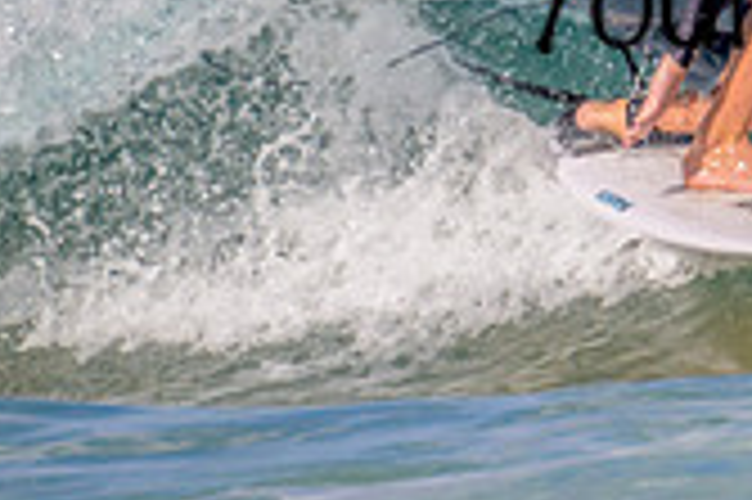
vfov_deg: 0.5
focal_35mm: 3038
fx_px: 63397
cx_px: 967
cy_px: -136
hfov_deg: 0.7
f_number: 11
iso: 900
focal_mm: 800
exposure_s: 1/2000
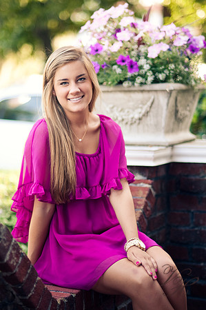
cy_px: 155
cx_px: 103
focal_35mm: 85
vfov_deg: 23.9
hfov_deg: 16.0
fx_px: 731
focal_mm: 85
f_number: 1.8
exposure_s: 1/320
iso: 250
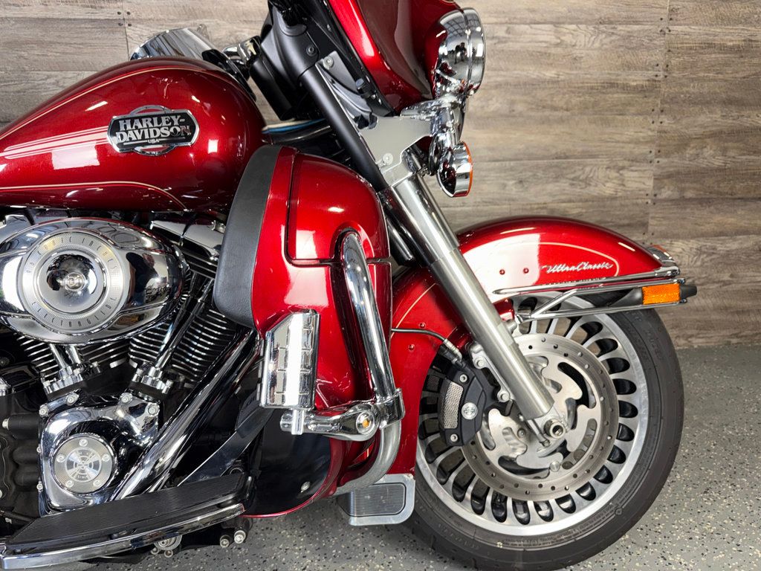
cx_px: 380
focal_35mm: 24
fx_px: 528
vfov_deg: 56.8
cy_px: 286
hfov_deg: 71.6
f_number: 1.78
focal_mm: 6.76
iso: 64
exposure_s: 1/22
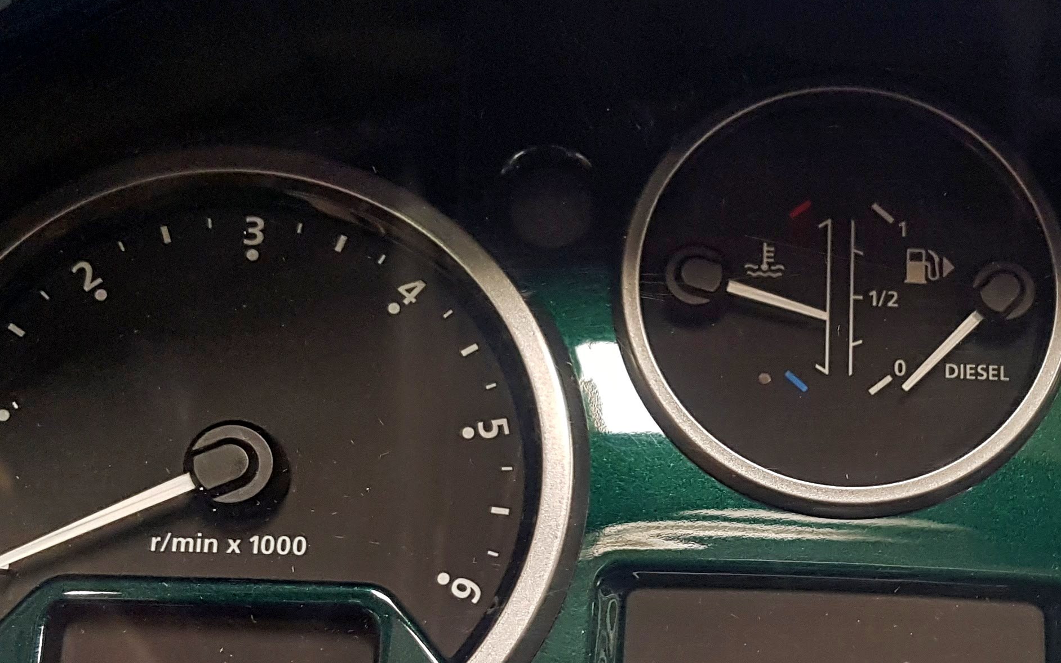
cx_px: 757
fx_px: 1706
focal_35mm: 59
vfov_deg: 21.9
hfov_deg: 34.0
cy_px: 430
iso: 160
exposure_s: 1/33
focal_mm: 4.2
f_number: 1.7
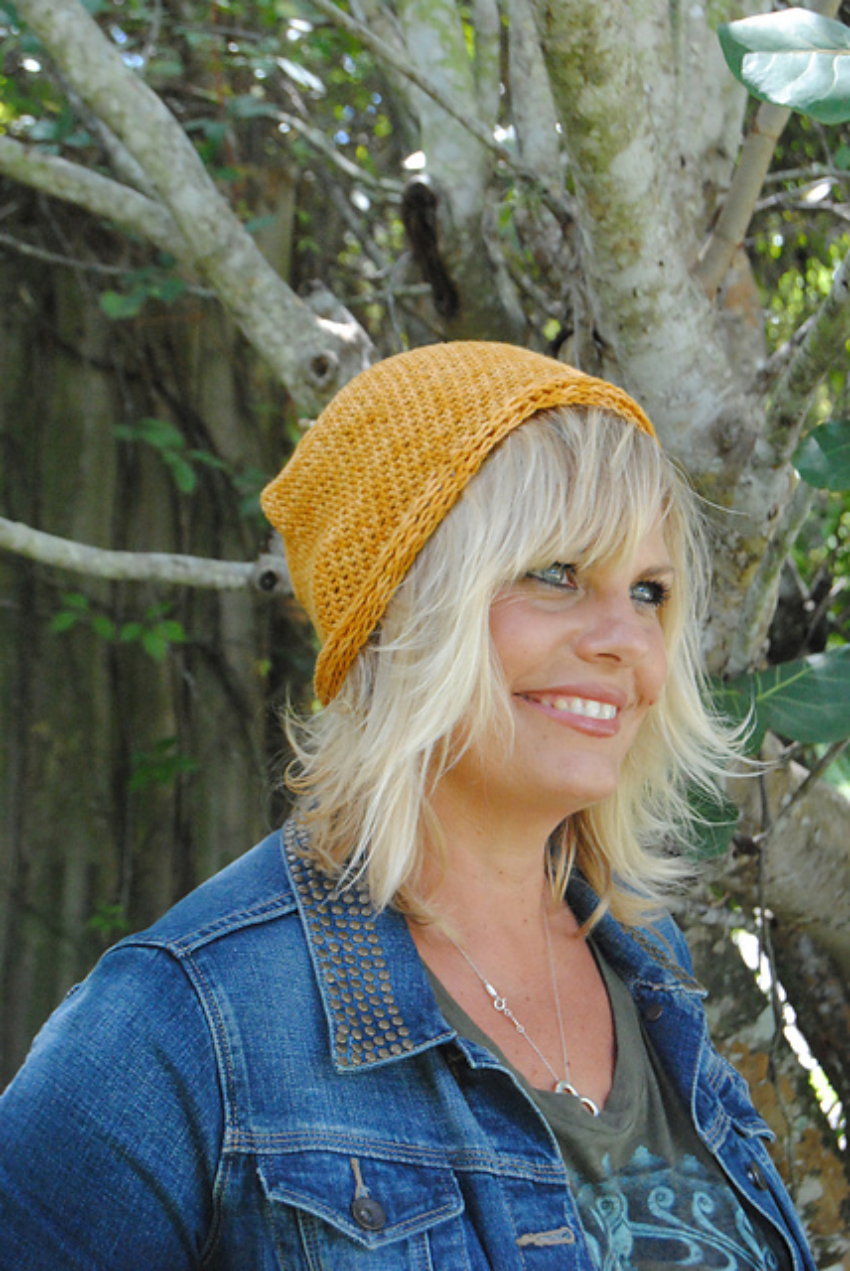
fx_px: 2915
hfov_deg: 16.6
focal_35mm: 82
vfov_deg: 24.6
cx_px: 425
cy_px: 636
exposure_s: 1/320
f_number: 9
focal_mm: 55
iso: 1600
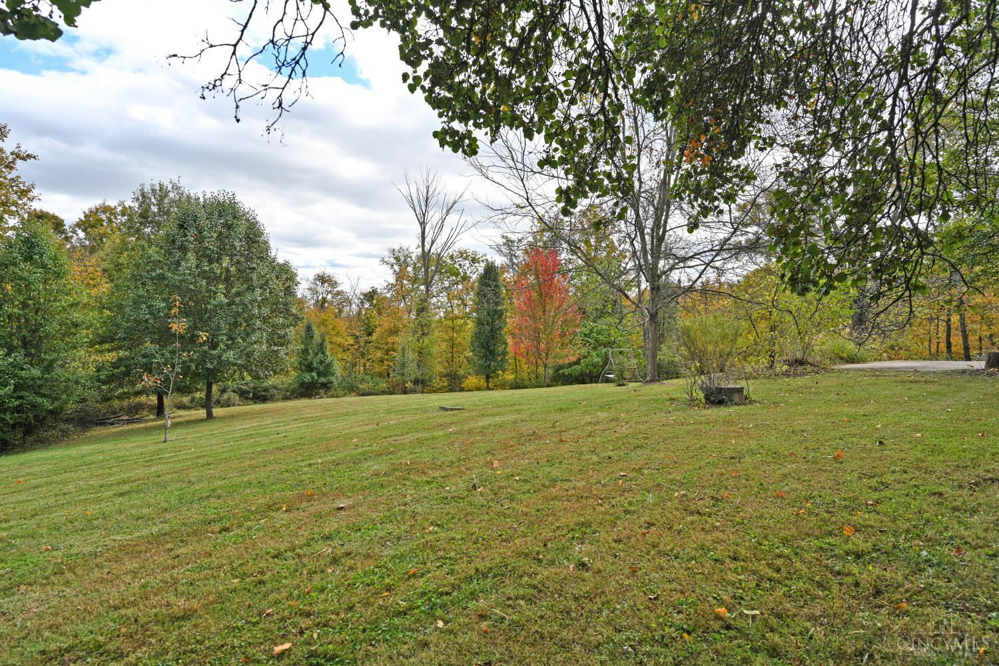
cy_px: 333
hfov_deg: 84.0
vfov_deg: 61.9
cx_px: 500
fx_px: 555
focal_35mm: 20
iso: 100
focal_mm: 20
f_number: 5.6
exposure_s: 1/250
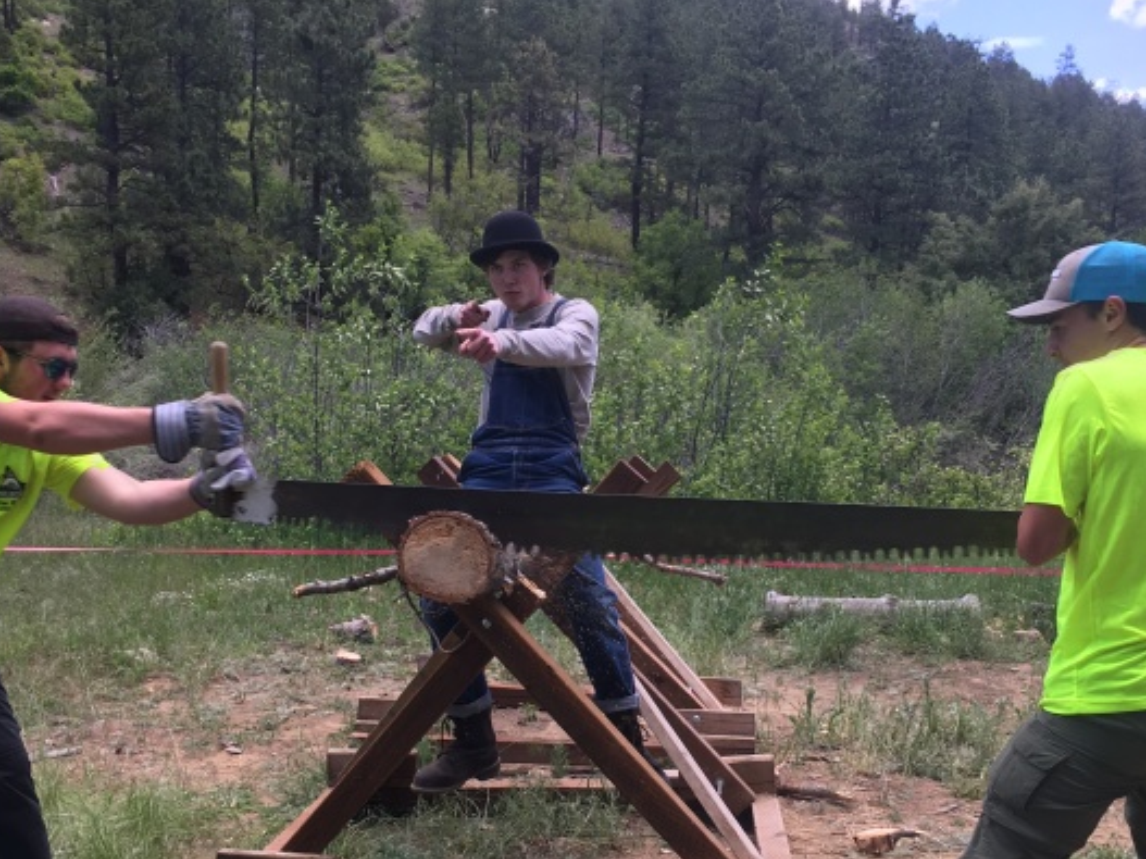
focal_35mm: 44
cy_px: 546
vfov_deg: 32.7
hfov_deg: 42.9
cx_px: 531
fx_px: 1456
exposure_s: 1/269
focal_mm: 4.15
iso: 25
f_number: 2.2
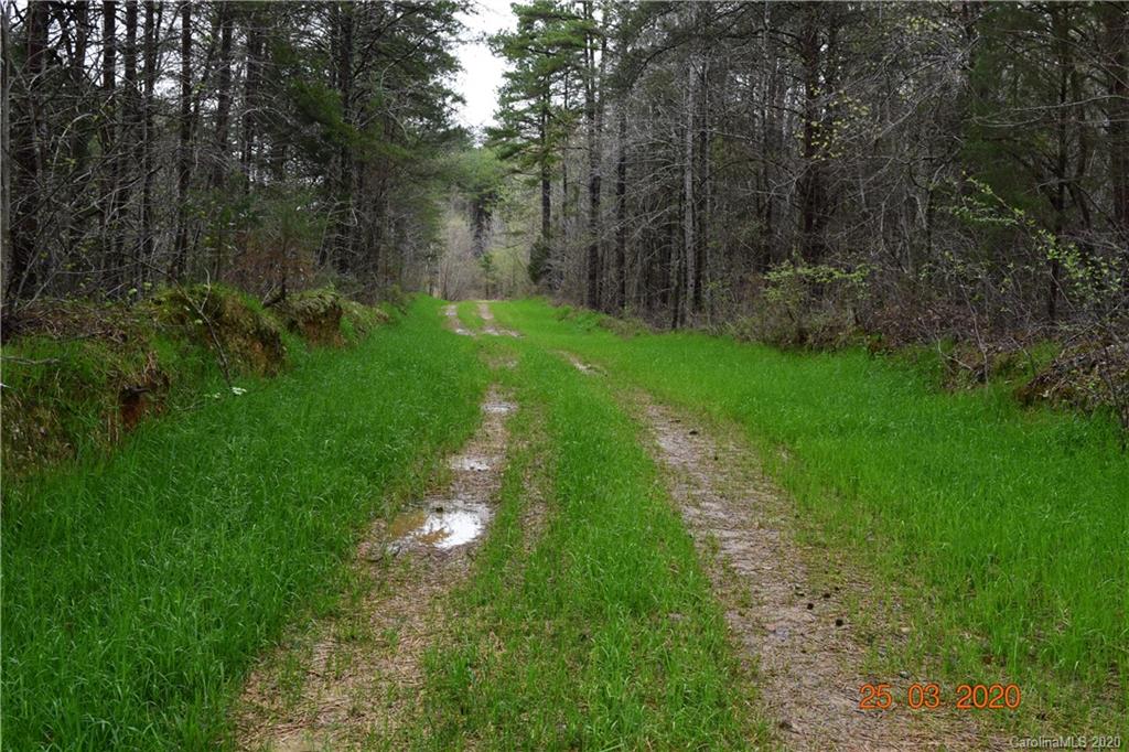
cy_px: 376
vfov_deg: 30.8
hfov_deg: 45.0
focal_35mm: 44
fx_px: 1364
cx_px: 564
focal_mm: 29
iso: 400
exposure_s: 1/160
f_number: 9
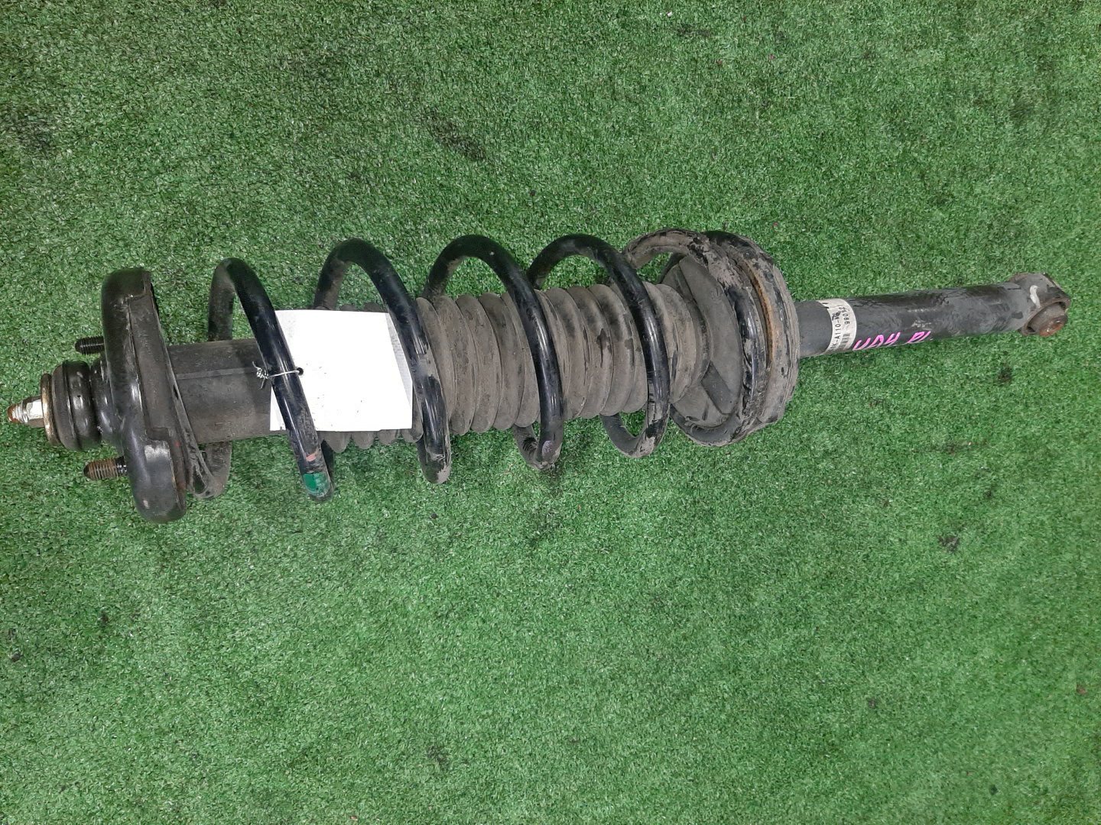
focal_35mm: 26
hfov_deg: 67.3
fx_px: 827
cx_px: 550
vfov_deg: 53.1
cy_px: 412
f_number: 1.7
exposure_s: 1/50
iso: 214
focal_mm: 3.93
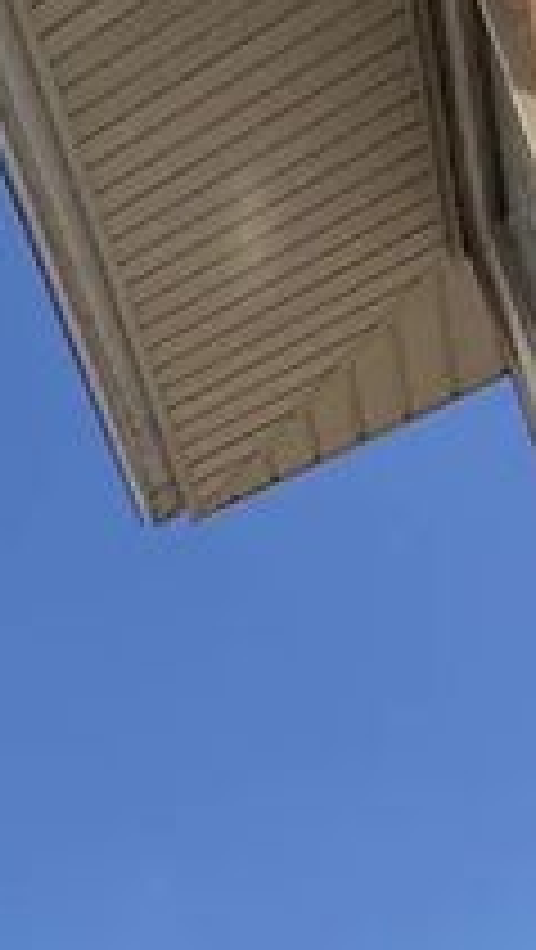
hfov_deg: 9.1
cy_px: 1562
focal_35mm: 74
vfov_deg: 21.8
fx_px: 1866
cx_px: -1410
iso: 64
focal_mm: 2.22
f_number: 2.2
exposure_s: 1/458
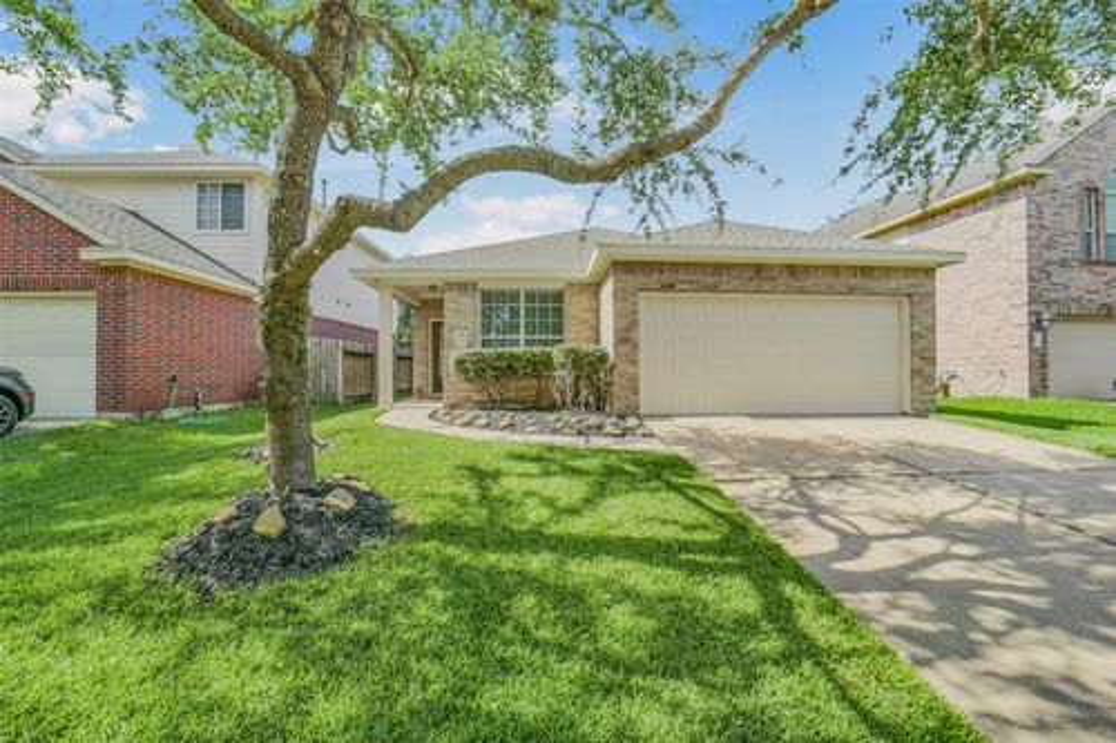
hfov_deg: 104.3
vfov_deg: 81.2
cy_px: 372
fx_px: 434
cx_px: 558
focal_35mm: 14
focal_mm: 14
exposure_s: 1/320
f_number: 11
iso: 500
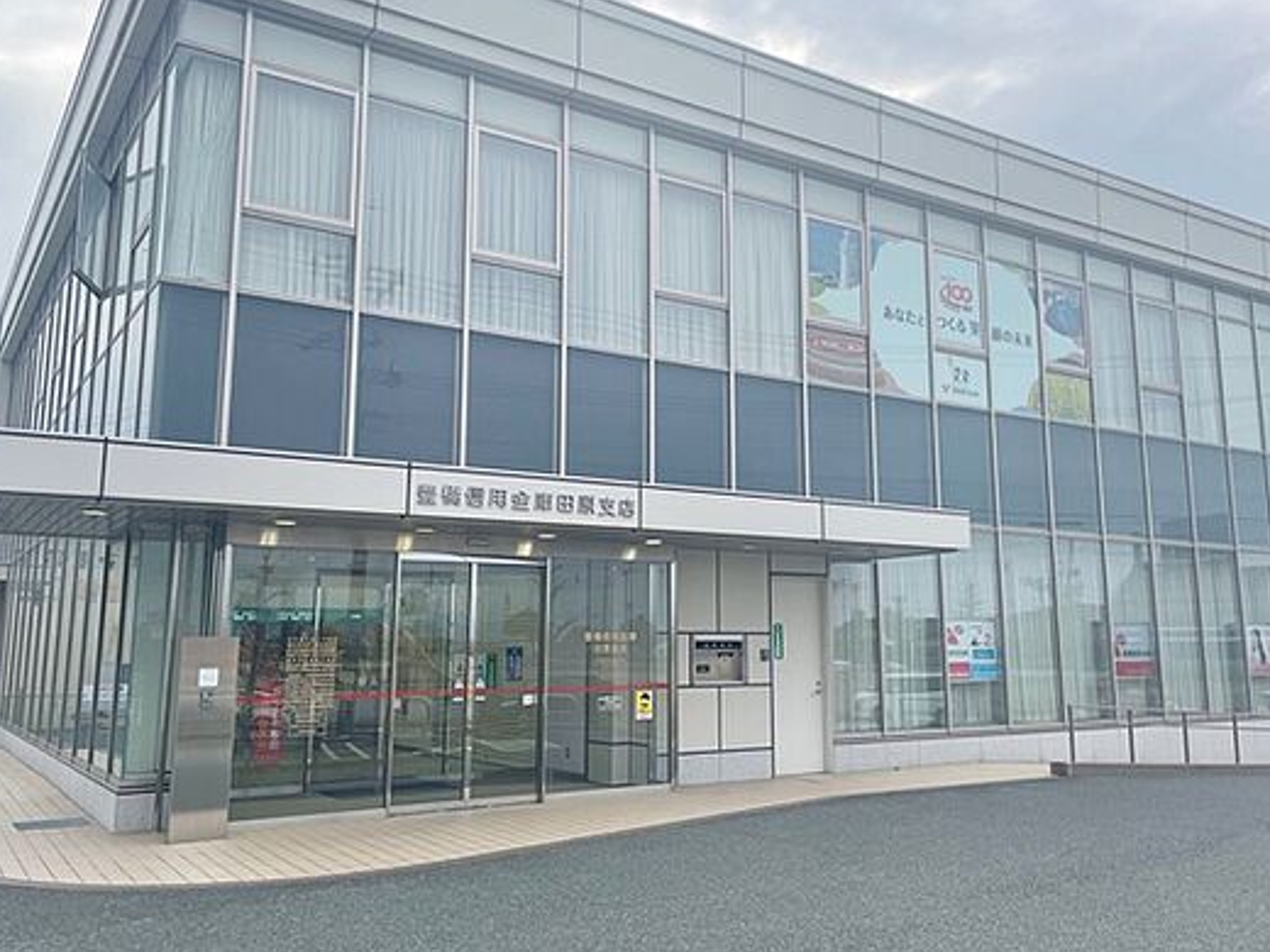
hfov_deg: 59.8
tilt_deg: +9.7
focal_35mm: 30
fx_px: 1101
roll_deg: +2.7
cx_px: 696
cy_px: 449
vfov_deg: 46.8
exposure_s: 1/1855
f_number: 1.6
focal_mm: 4.2
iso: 32
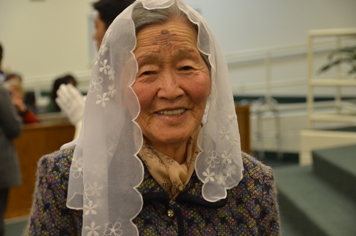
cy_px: 118
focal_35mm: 105
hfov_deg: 19.5
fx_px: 1036
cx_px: 178
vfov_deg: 13.0
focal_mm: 70
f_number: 5
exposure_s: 1/30
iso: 1250
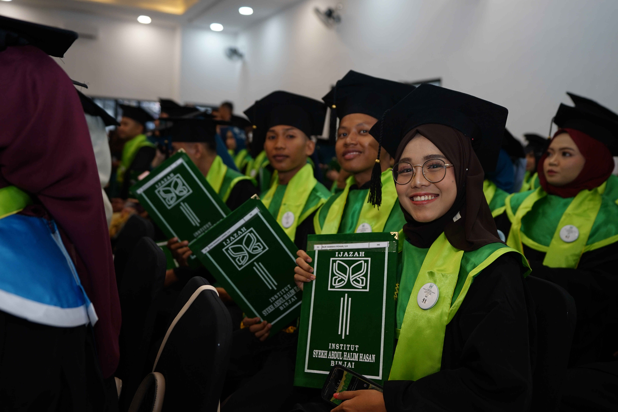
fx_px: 549
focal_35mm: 32
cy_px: 206
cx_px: 309
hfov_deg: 58.7
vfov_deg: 41.1
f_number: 2.8
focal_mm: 32
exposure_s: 1/160
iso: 320
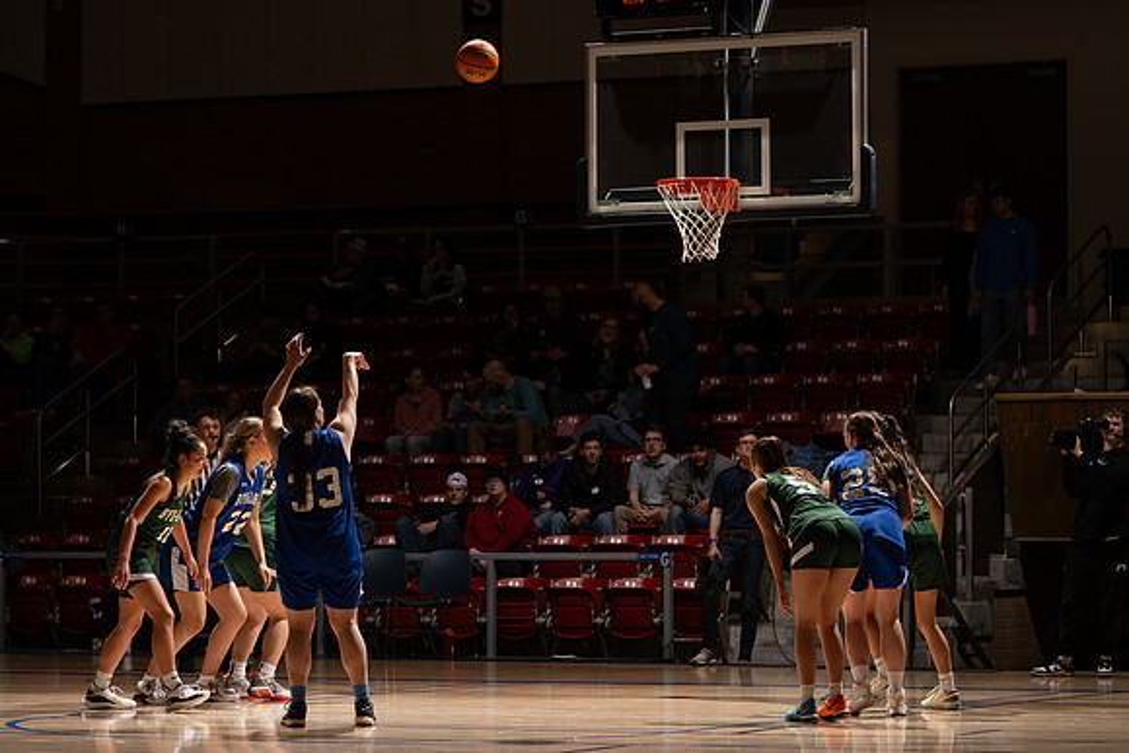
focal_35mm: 137
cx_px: 532
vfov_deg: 10.0
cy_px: 397
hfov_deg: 15.0
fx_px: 4284
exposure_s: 1/100
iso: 80
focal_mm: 100
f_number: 5
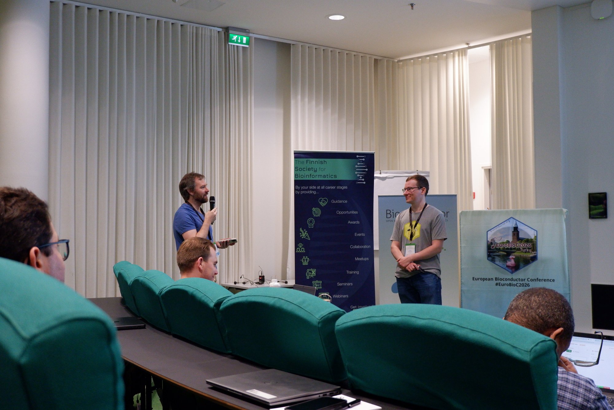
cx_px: 307
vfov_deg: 32.7
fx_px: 700
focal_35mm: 41
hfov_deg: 47.4
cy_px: 205
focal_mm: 27.1
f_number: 4.4
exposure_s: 1/160
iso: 3200
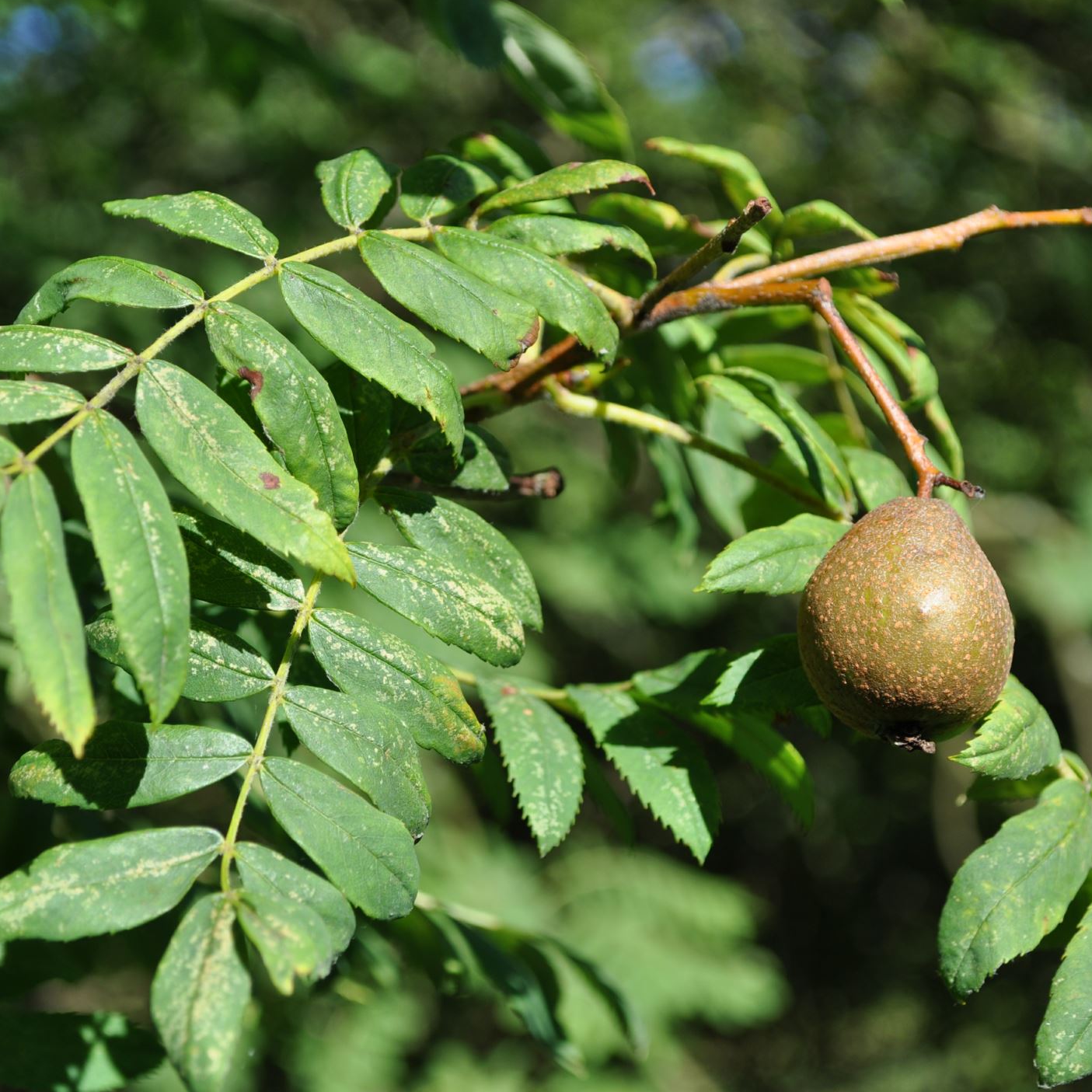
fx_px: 3092
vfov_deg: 20.0
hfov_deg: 20.0
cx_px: 478
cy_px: 546
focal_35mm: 87
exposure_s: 1/400
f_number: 8
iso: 200
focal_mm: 45
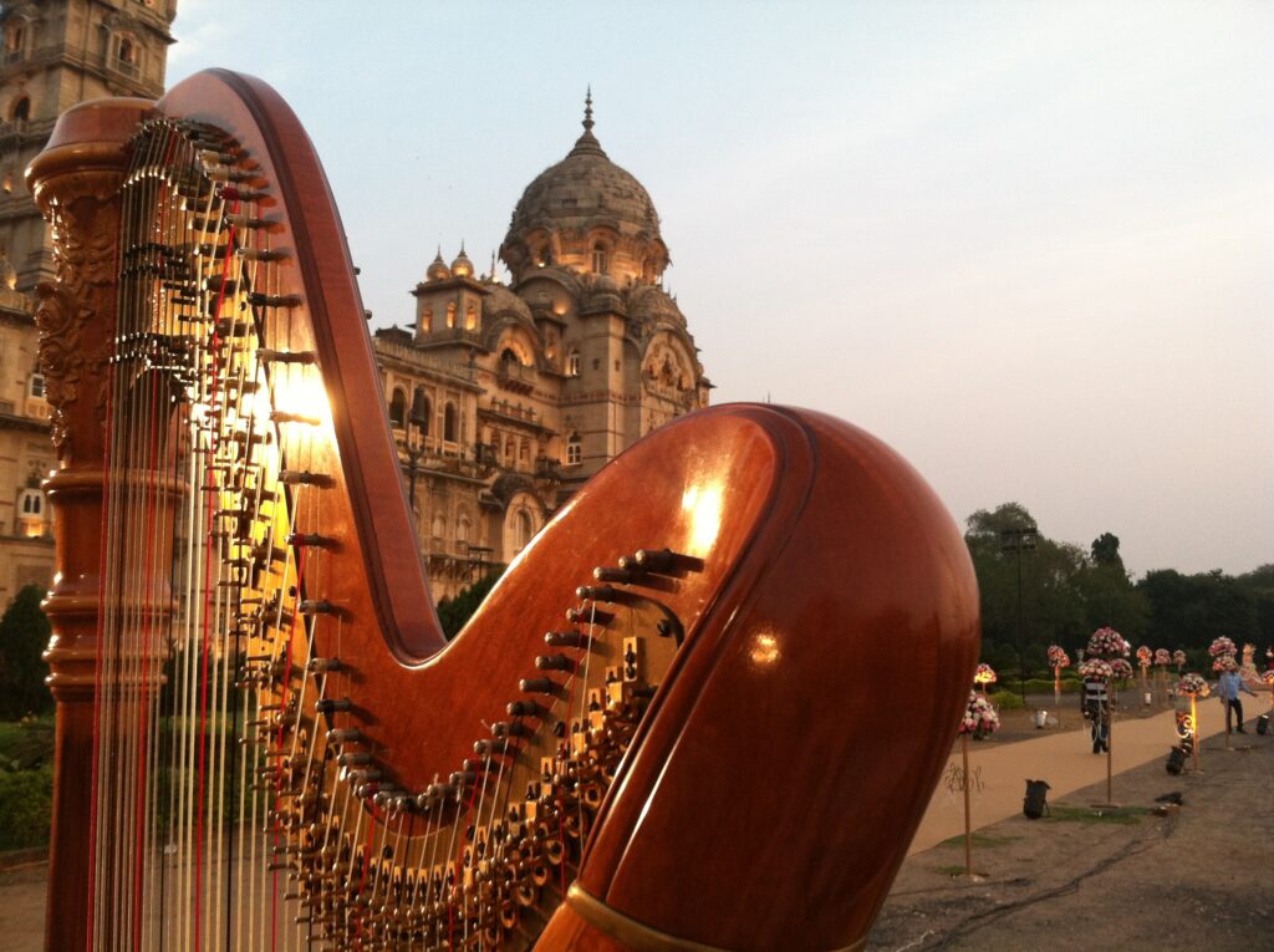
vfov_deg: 40.6
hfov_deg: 52.7
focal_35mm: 35
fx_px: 1286
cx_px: 637
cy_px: 476
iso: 100
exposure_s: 1/120
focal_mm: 3.85
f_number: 2.8
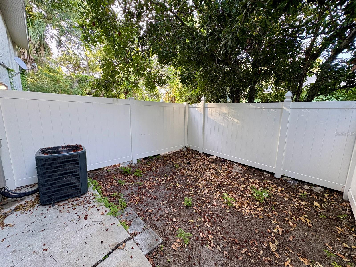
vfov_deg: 85.7
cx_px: 178
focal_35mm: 14
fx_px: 144
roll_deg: +0.2
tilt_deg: -9.0
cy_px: 134
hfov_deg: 102.1
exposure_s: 1/99
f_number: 2.2
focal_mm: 2.22
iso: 100
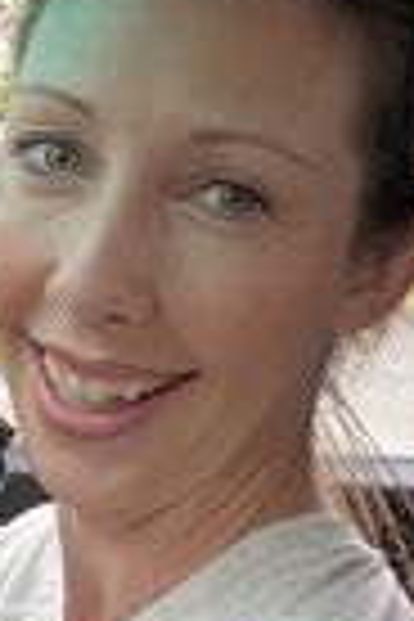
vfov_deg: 21.2
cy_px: 562
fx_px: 1621
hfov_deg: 13.8
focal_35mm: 94
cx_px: -171
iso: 32
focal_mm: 4.25
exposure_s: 1/161
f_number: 1.8
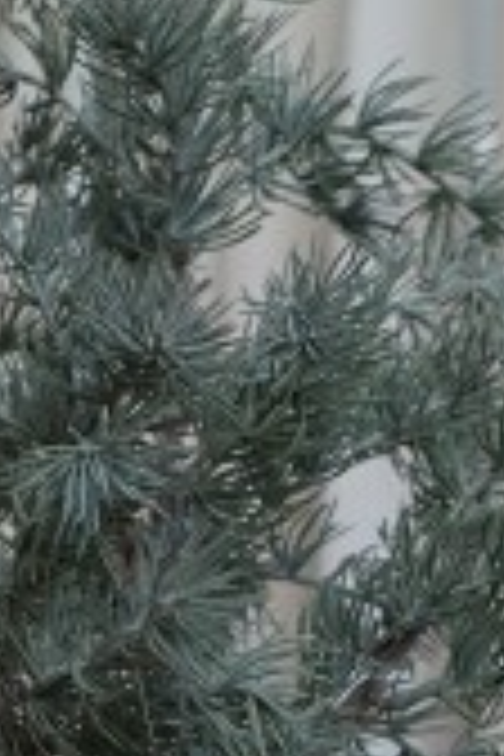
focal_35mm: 146
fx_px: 3066
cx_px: 230
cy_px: 801
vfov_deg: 13.8
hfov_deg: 9.4
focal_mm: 41
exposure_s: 1/160
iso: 1250
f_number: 4.5
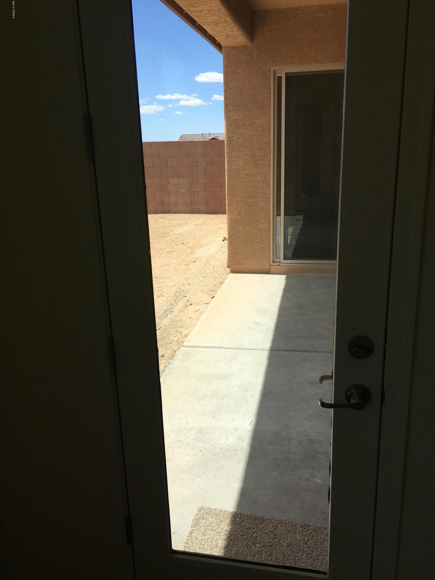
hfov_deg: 48.2
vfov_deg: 61.7
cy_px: 290
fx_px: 486
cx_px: 218
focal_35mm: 29
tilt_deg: -16.0
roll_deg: +1.7
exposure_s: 1/1374
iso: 25
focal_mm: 4.15
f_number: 2.2
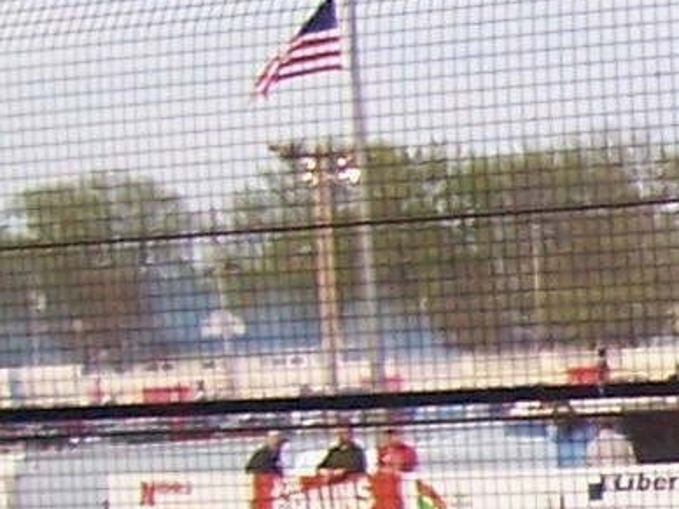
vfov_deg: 7.2
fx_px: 3962
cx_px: 1594
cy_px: 817
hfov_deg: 8.9
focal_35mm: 202
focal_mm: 5.6
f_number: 2.7
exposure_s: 1/60
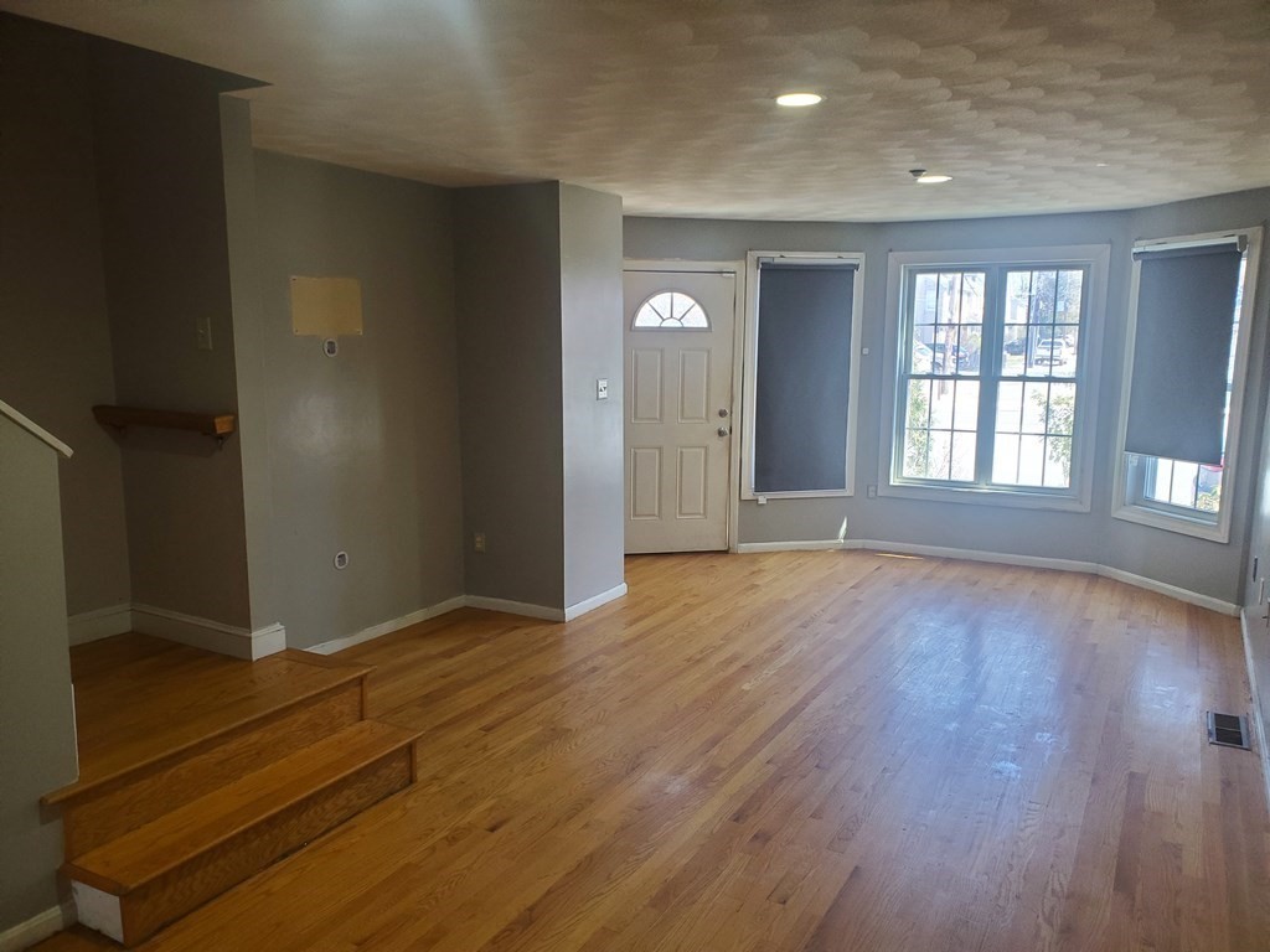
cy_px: 476
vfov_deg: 53.1
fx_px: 954
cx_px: 635
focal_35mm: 26
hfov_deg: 67.3
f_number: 2.4
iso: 200
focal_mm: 4.3
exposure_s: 1/60
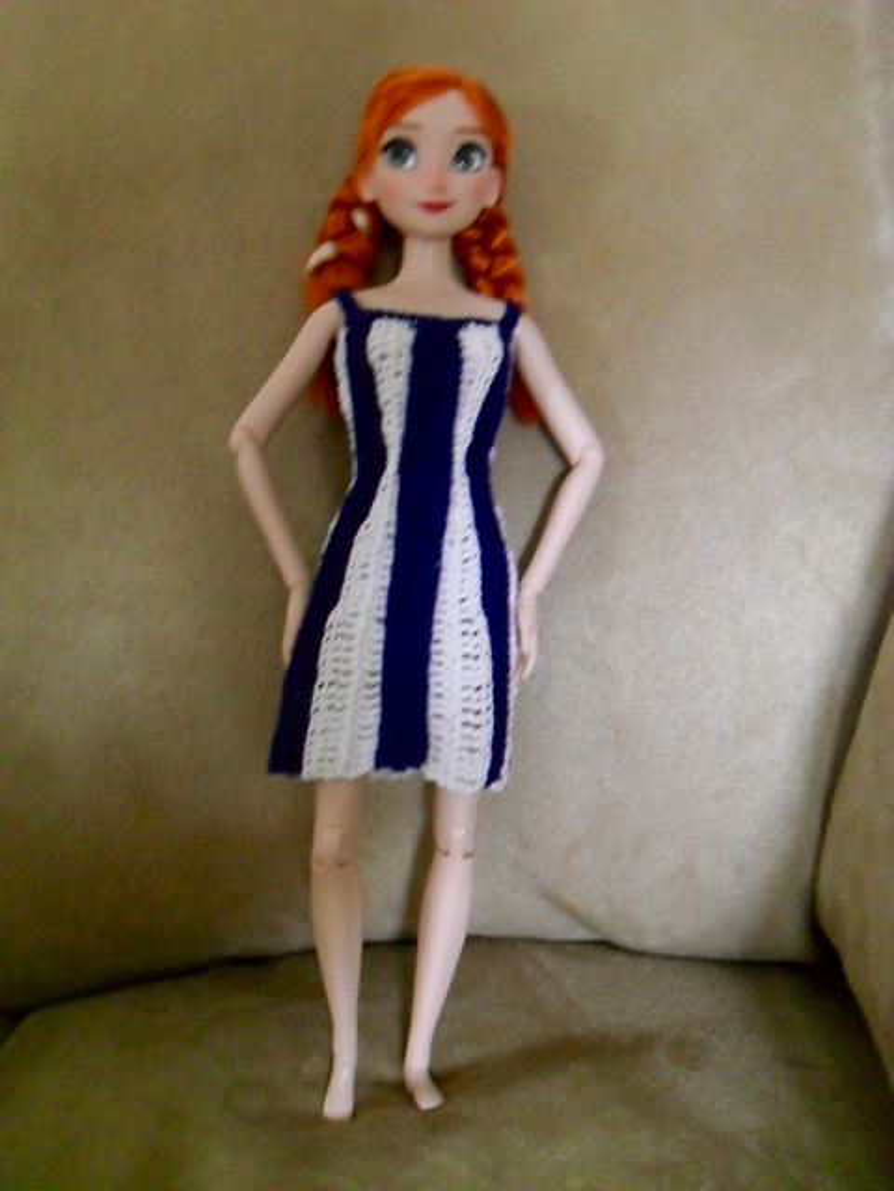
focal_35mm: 35
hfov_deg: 40.7
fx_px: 1205
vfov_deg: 52.6
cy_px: 596
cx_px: 447
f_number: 2.8
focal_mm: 6.2
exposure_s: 1/15
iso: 400
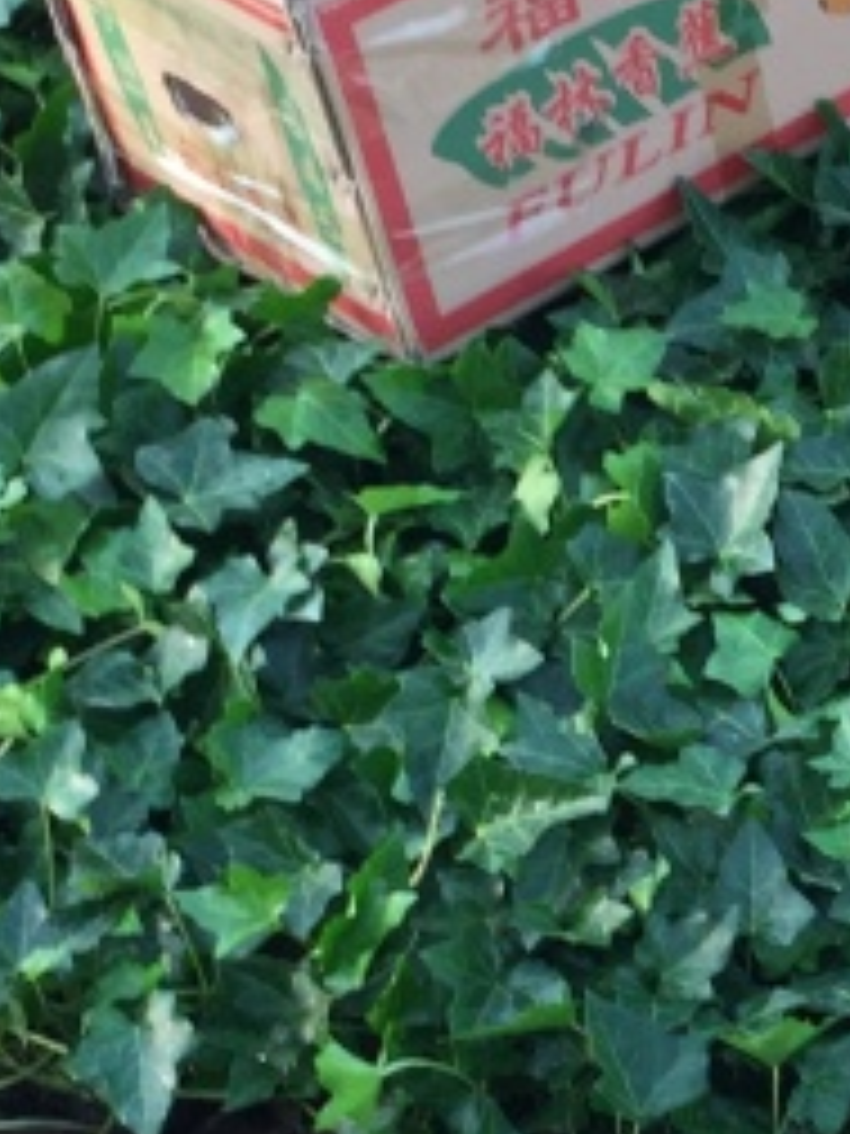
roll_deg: +0.8
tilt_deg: -38.0
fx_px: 4027
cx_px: 998
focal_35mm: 123
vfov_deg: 16.0
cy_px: 772
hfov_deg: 11.8
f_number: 2.2
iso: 50
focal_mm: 4.15
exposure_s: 1/100
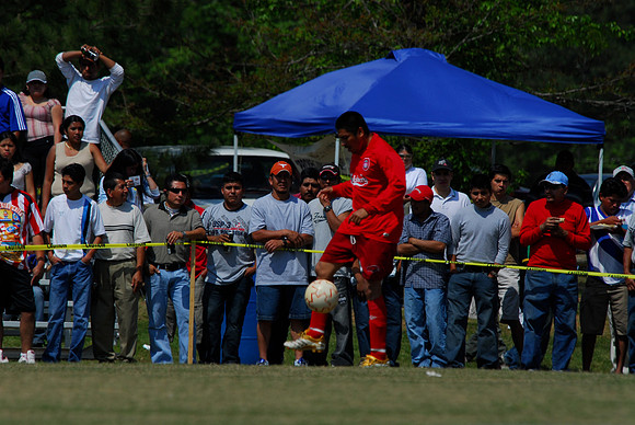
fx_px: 9005
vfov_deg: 2.7
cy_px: 212
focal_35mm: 510
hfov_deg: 4.0
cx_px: 318
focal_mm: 340
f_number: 7.1
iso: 100
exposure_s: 1/200
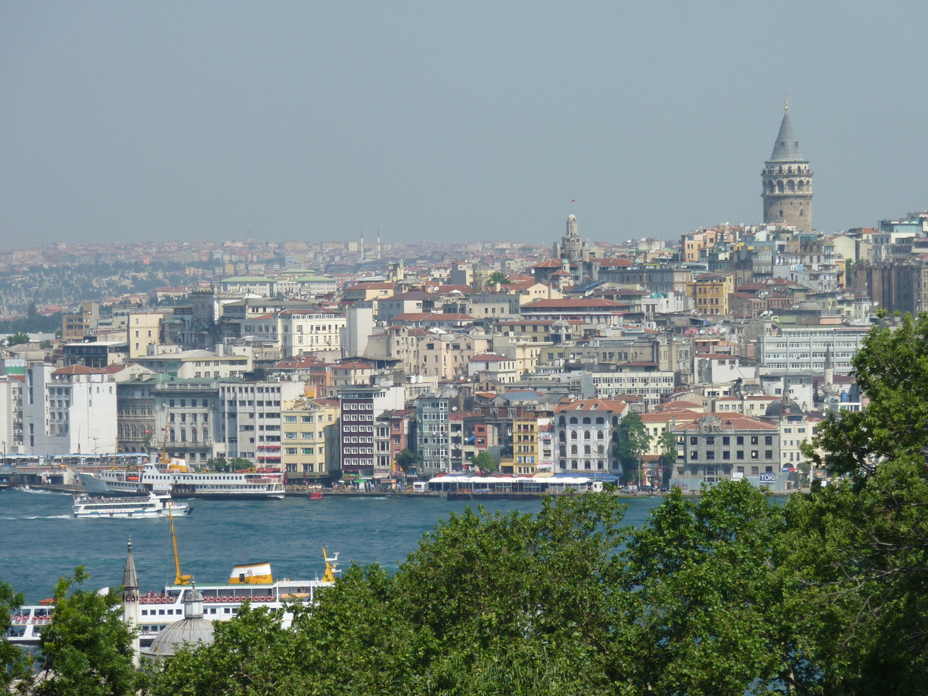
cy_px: 348
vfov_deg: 8.8
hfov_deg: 11.7
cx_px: 464
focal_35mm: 169
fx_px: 4531
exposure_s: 1/500
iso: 80
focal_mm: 27.8
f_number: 5.6
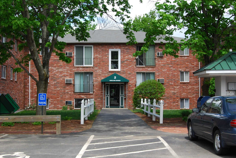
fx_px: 354
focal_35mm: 54
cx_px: 101
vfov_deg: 25.1
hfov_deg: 36.8
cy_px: 86
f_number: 9
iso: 400
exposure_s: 1/320
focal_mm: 26
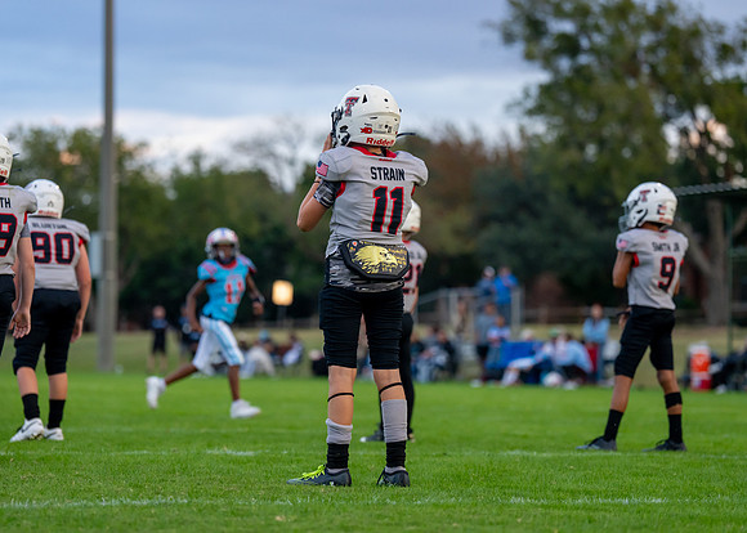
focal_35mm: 150
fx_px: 3187
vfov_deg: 9.6
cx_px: 358
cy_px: 258
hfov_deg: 13.4
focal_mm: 130
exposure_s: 1/1250
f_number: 2.8
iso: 1000
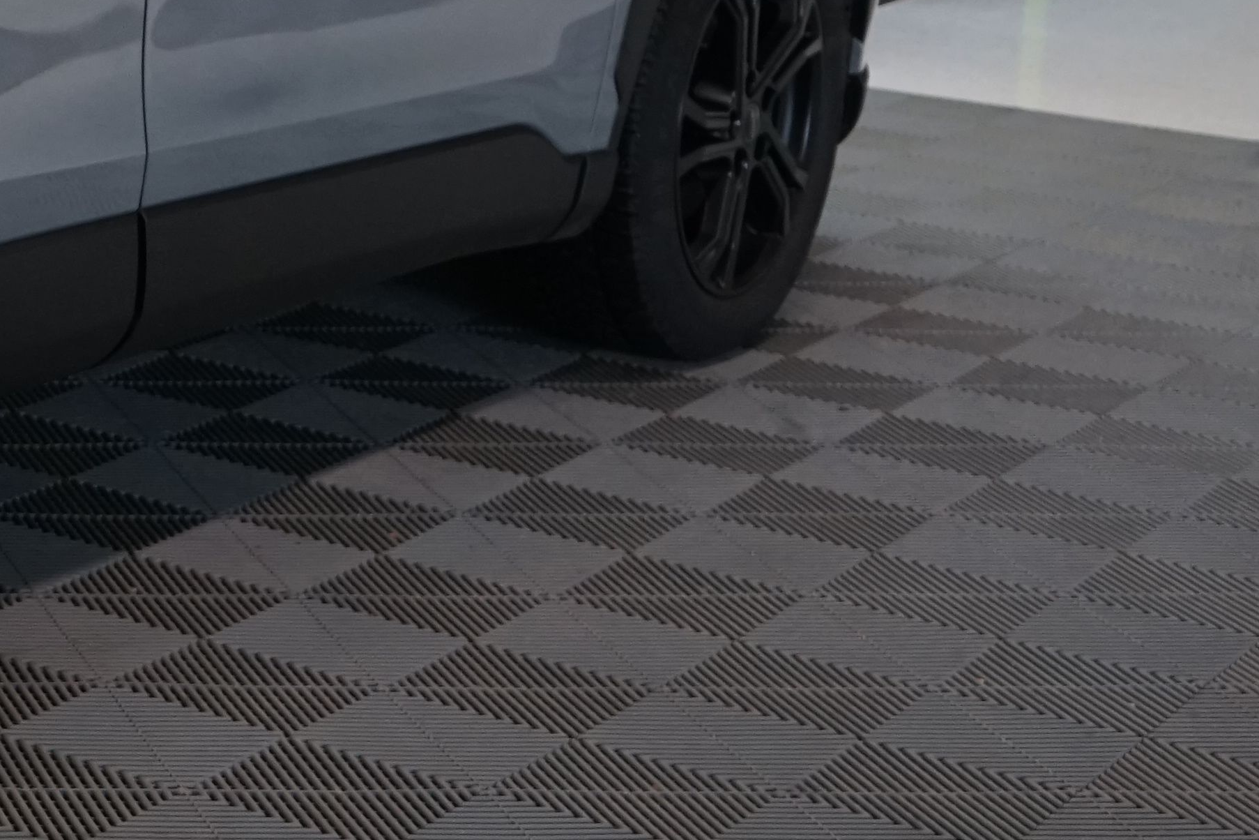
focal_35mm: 103
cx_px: -742
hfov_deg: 17.4
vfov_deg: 13.1
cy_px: -7
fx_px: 3602
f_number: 5.6
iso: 1250
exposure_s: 1/40
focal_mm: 31
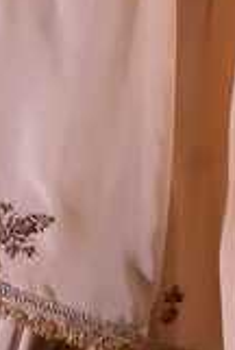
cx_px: -61
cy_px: -118
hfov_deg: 7.6
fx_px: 1745
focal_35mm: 179
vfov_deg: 11.2
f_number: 2.8
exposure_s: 1/250
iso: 1600
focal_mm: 55
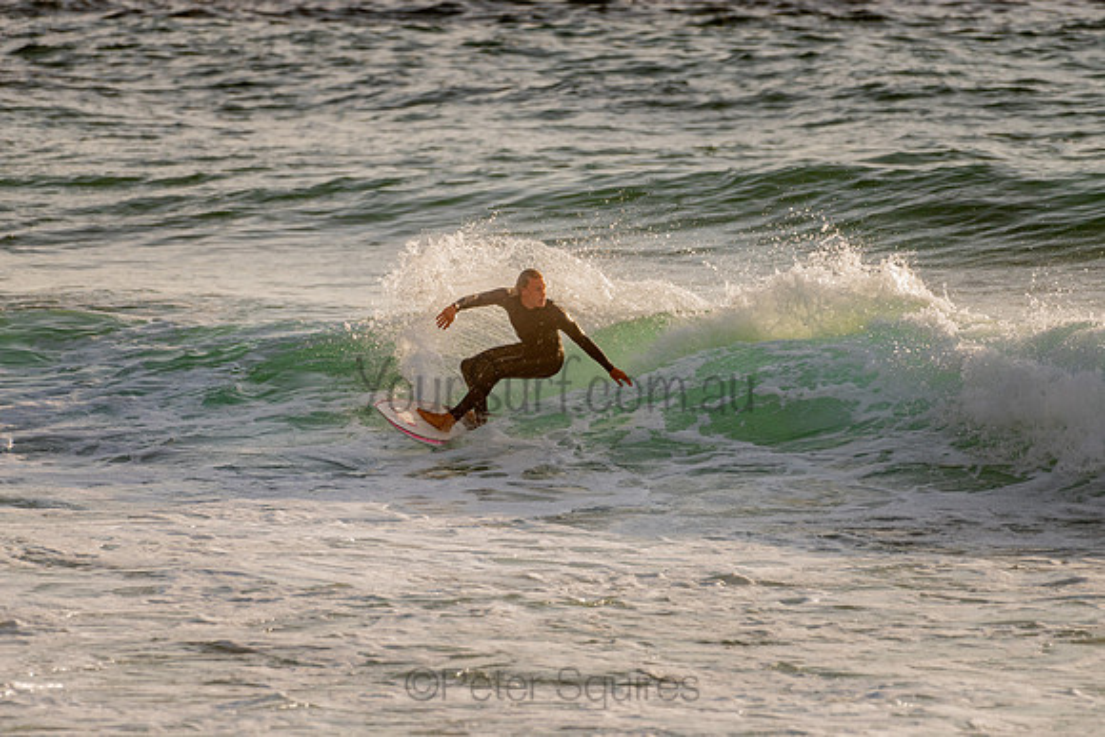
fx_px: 18816
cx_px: 539
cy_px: 358
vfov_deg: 2.2
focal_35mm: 613
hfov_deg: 3.4
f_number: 5.6
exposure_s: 1/2000
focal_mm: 500
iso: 180
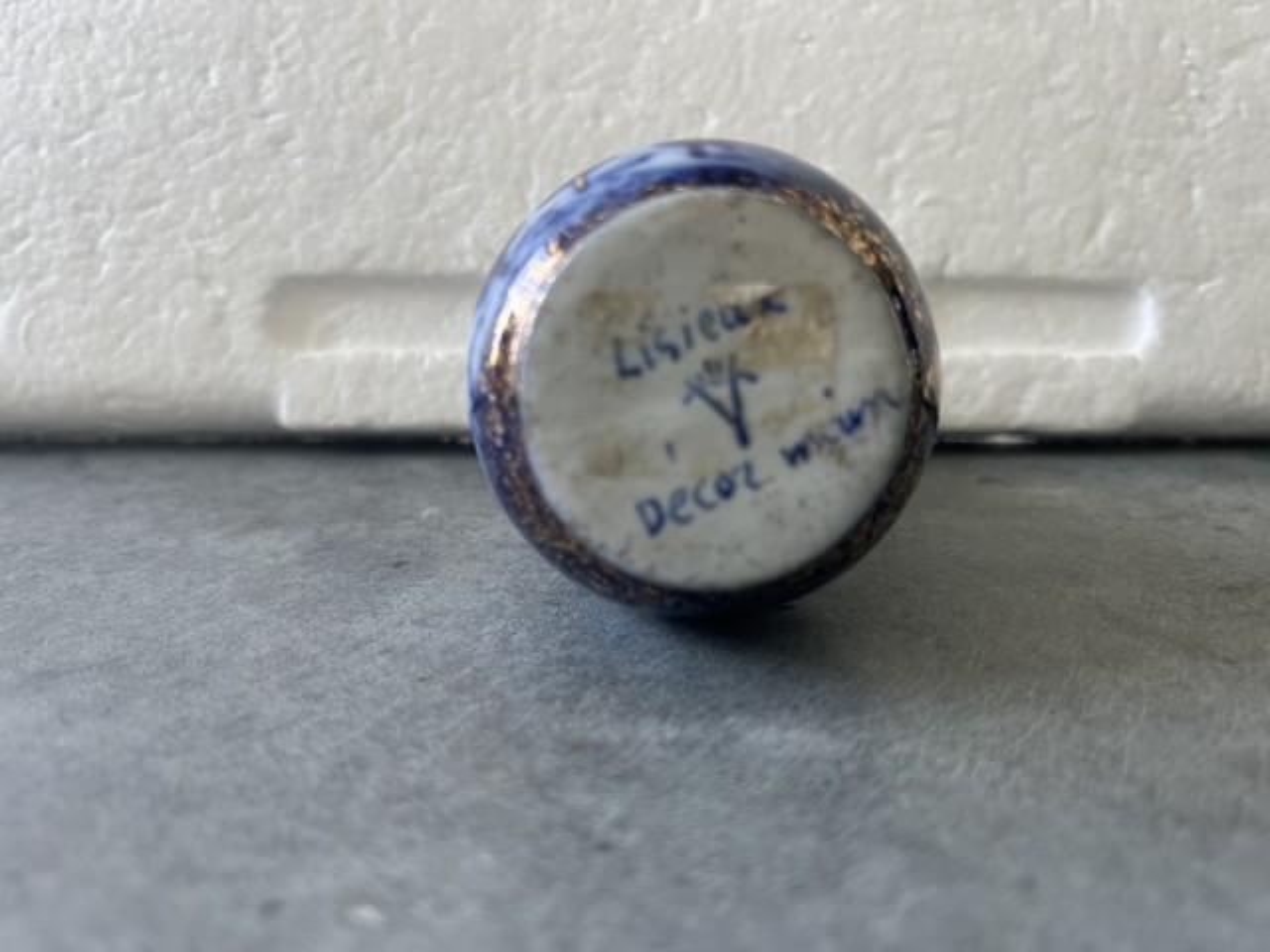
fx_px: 954
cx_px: 635
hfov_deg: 67.3
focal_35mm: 26
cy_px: 476
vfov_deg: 53.1
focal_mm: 5.1
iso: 64
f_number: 1.6
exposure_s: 1/122
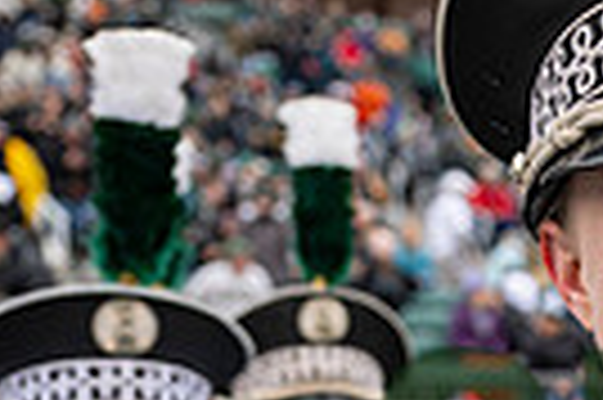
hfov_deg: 18.6
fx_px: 1740
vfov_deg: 12.6
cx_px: 720
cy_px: 560
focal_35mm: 104
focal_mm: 24
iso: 160
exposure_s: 1/500
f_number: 2.8
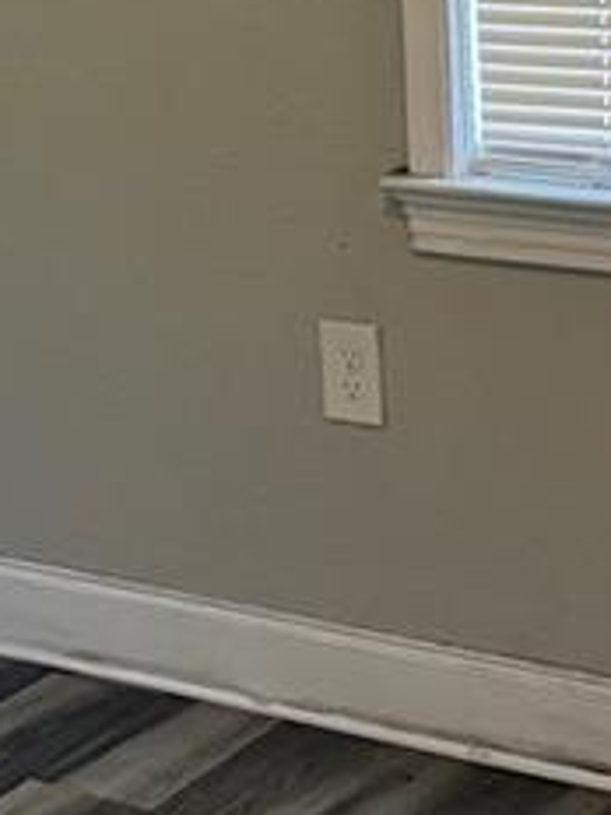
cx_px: 218
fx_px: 2918
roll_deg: +3.9
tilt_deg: -21.4
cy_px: 566
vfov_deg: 15.8
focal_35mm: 124
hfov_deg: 11.9
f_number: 1.78
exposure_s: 1/60
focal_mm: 6.76
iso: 200
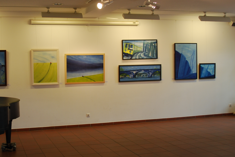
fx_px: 314
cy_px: 67
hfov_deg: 40.4
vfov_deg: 28.1
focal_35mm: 48
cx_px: 74
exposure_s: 1/60
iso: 200
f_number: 4
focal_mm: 20
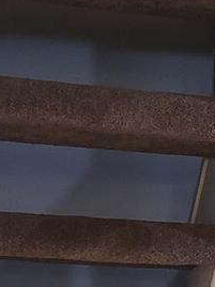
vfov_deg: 11.7
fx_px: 1234
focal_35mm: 149
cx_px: 298
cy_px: 594
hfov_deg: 9.7
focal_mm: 5.4
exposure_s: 1/40
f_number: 1.8
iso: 400
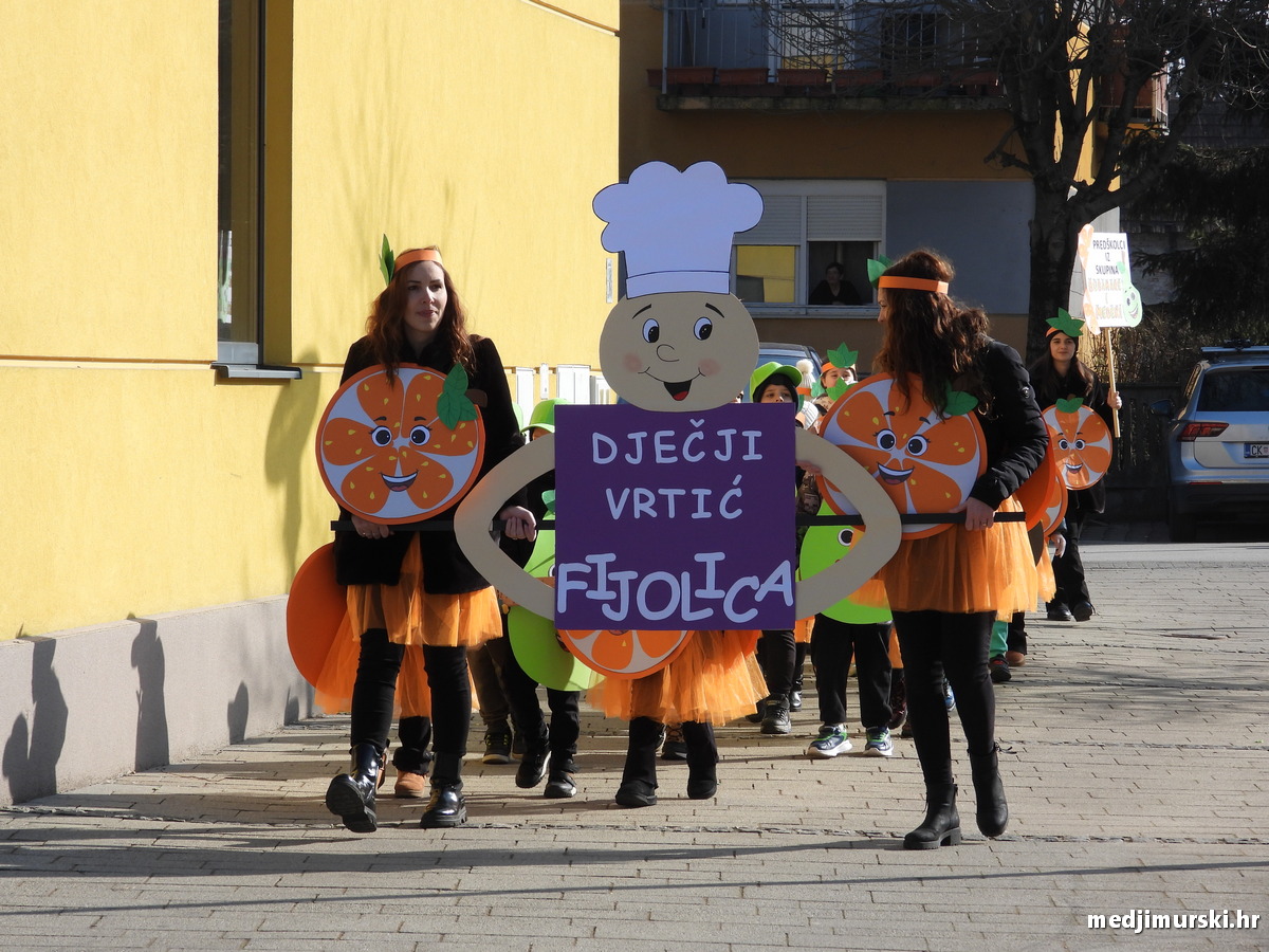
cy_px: 476
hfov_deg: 13.6
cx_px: 634
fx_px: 5316
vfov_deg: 10.2
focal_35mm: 145
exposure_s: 1/640
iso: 100
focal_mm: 26.1
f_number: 4
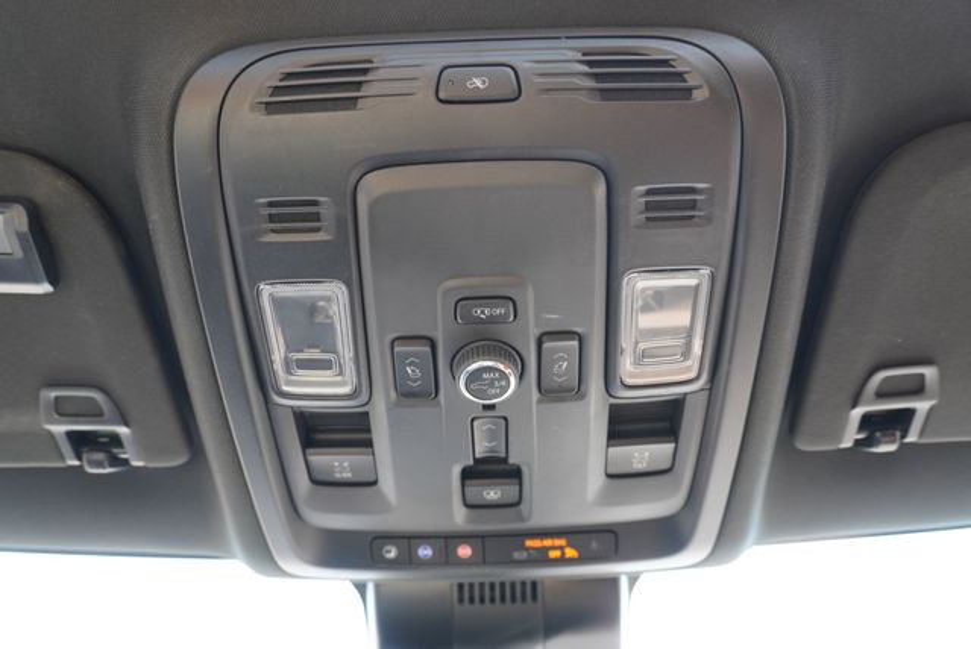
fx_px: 688
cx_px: 486
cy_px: 324
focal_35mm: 26
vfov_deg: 50.5
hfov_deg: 70.4
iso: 800
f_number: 4
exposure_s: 1/60
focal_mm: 17
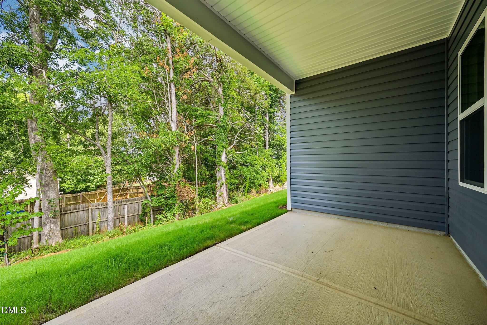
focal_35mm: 14
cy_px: 162
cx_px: 244
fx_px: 189
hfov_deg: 104.3
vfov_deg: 81.2
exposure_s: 1/40
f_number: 8
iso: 100
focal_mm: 14
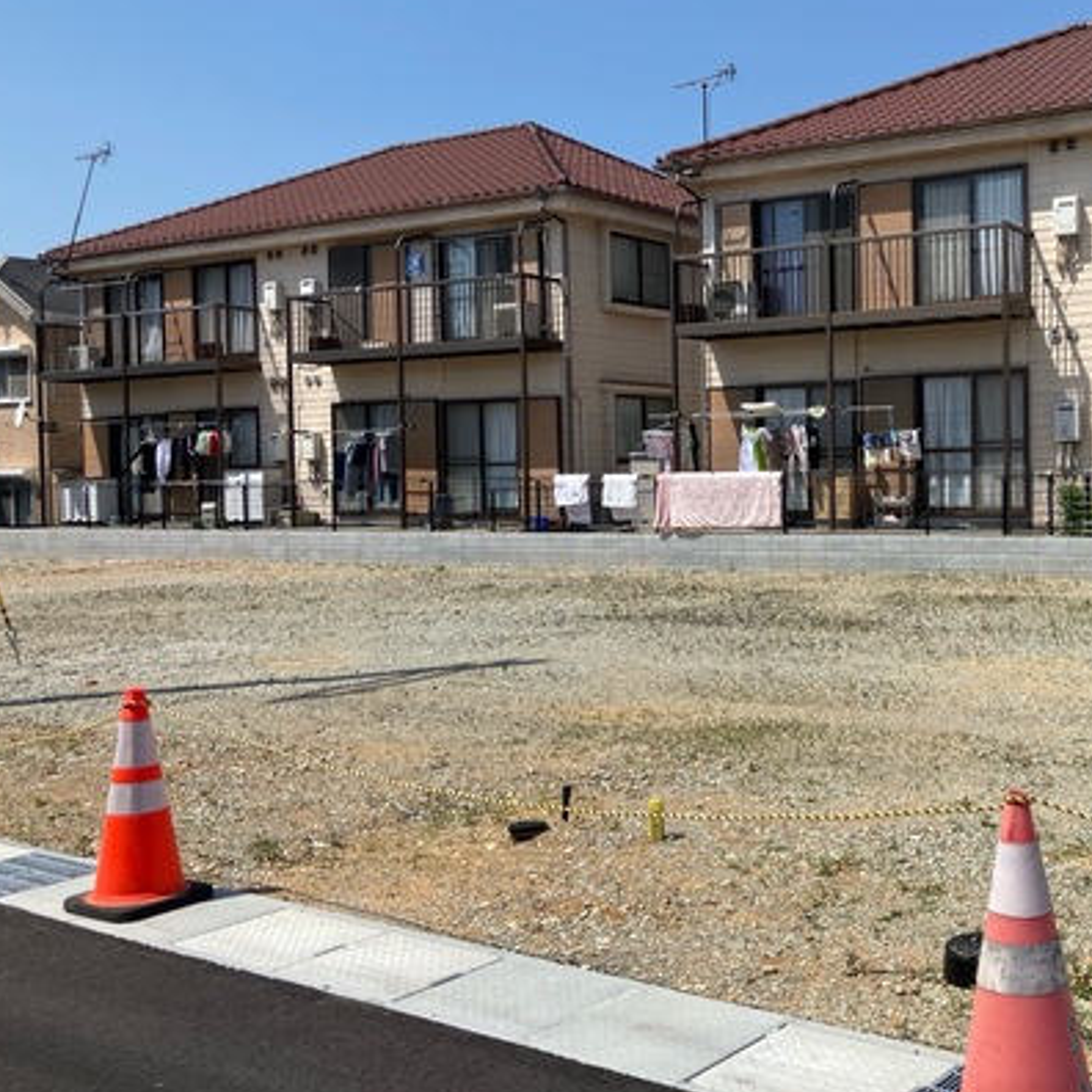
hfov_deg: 40.4
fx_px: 1428
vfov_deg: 41.8
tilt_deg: -1.2
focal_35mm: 40
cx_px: 847
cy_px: 516
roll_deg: +0.5
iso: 32
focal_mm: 3.99
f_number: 1.8
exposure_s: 1/3205
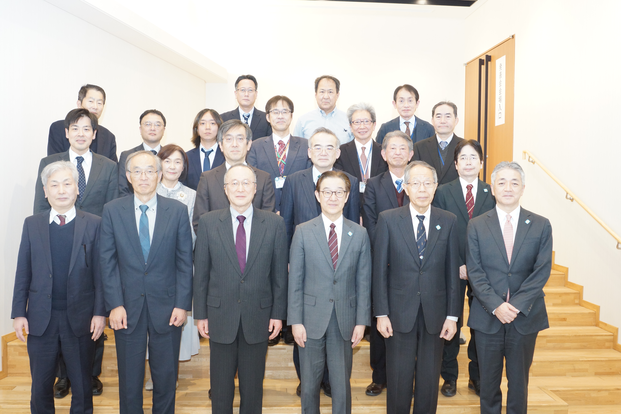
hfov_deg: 53.1
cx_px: 310
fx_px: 621
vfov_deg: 36.9
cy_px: 207
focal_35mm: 36
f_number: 4
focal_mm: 24
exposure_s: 1/60
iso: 800
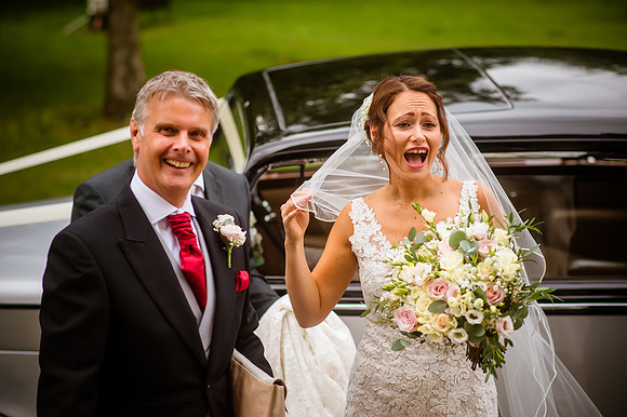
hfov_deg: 23.9
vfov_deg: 16.1
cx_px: 314
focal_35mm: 85
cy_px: 208
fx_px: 1480
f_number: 2.8
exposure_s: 1/2500
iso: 400
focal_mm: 85
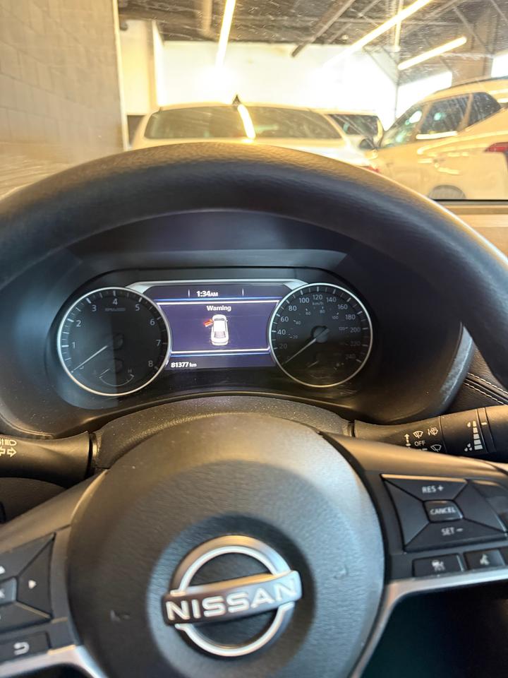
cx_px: 254
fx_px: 470
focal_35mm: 24
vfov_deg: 71.6
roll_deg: +0.1
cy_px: 339
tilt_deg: -20.6
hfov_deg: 56.8
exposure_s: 1/32
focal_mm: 6.76
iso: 1000
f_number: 1.78
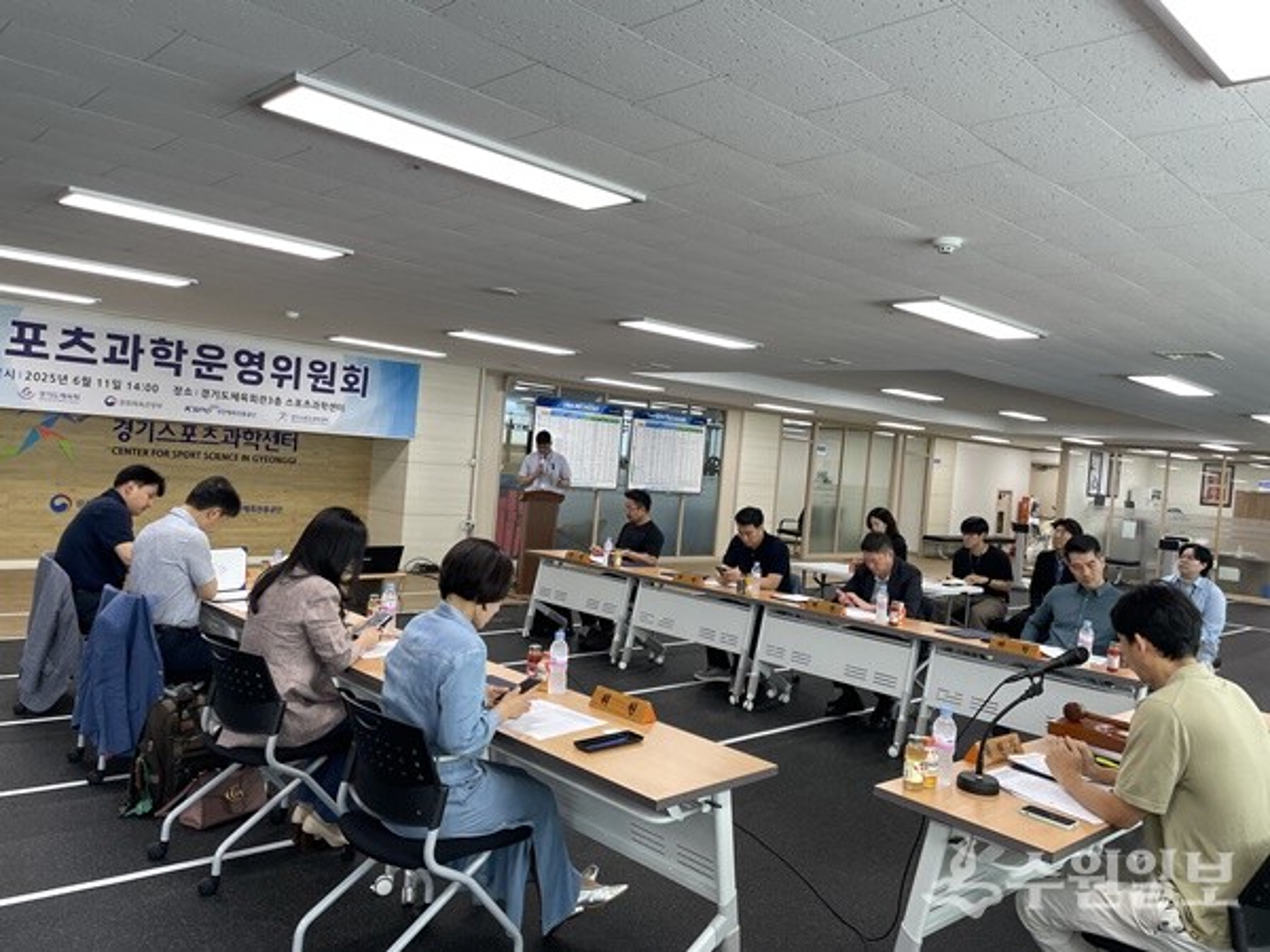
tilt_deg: -1.4
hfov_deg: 67.3
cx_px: 635
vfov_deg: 53.1
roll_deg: -4.4
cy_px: 476
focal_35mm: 26
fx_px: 954
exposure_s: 1/120
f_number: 1.6
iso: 100
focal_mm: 4.2
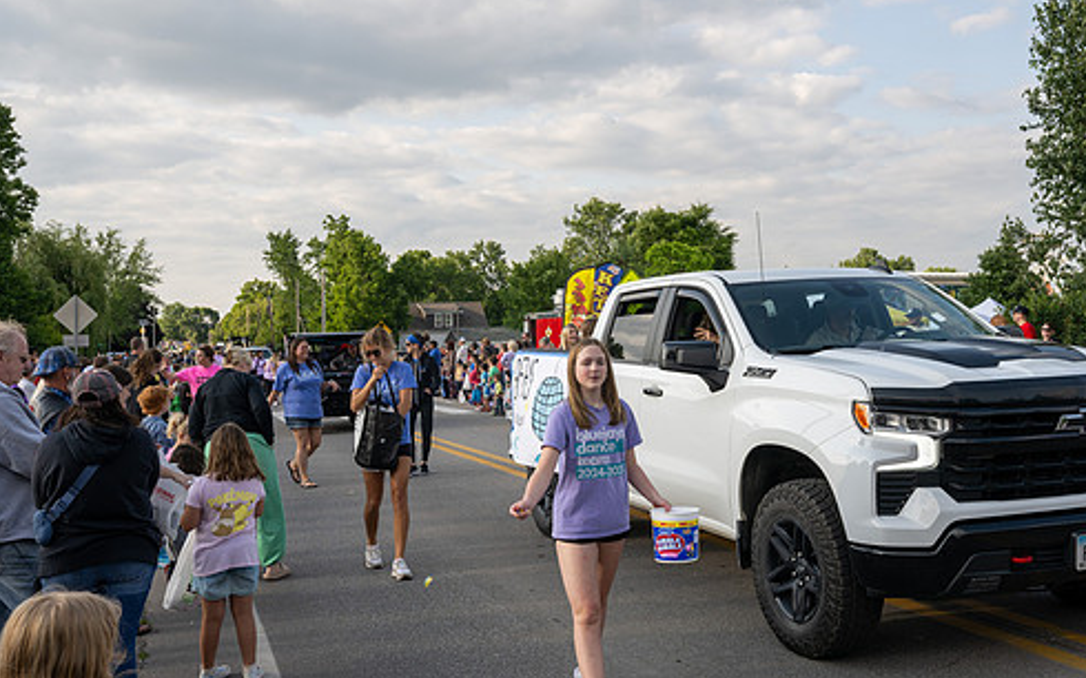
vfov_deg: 33.5
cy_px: 311
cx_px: 623
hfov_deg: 51.4
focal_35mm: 38
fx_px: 1124
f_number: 10
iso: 250
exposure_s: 1/250
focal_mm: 31.5
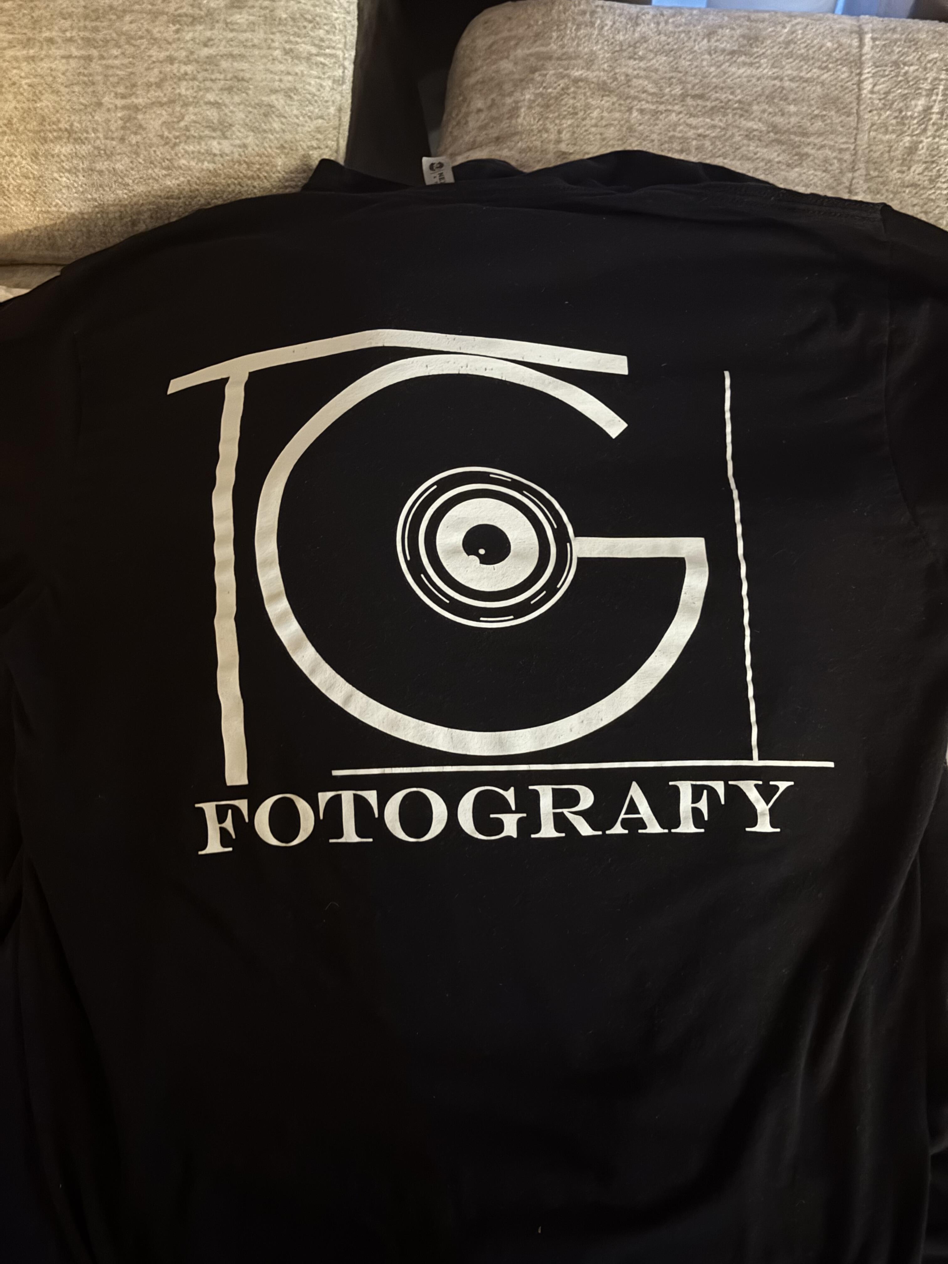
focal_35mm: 48
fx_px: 1753
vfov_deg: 39.7
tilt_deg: -71.4
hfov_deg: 30.3
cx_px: 474
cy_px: 632
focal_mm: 6.76
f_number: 1.78
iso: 400
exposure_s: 1/5
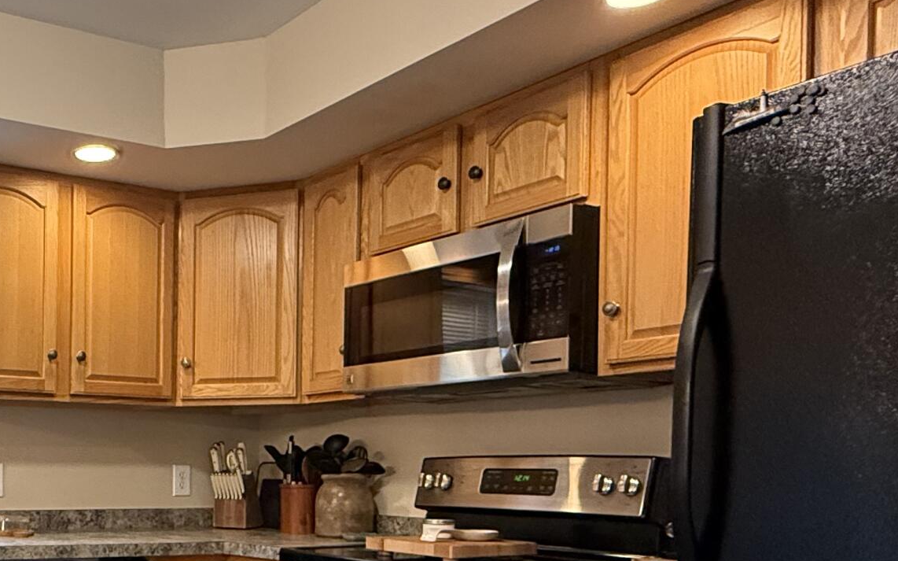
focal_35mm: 39
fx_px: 954
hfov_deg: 44.7
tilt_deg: -1.4
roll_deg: -0.7
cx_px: 54
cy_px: 498
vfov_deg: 31.3
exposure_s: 1/60
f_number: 2.2
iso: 500
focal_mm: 2.22
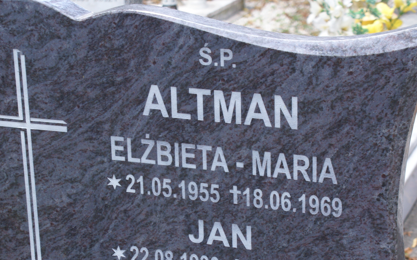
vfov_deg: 11.1
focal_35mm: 118
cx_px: 213
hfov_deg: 17.7
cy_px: 198
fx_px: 1339
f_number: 5.6
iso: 250
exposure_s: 1/80
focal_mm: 45
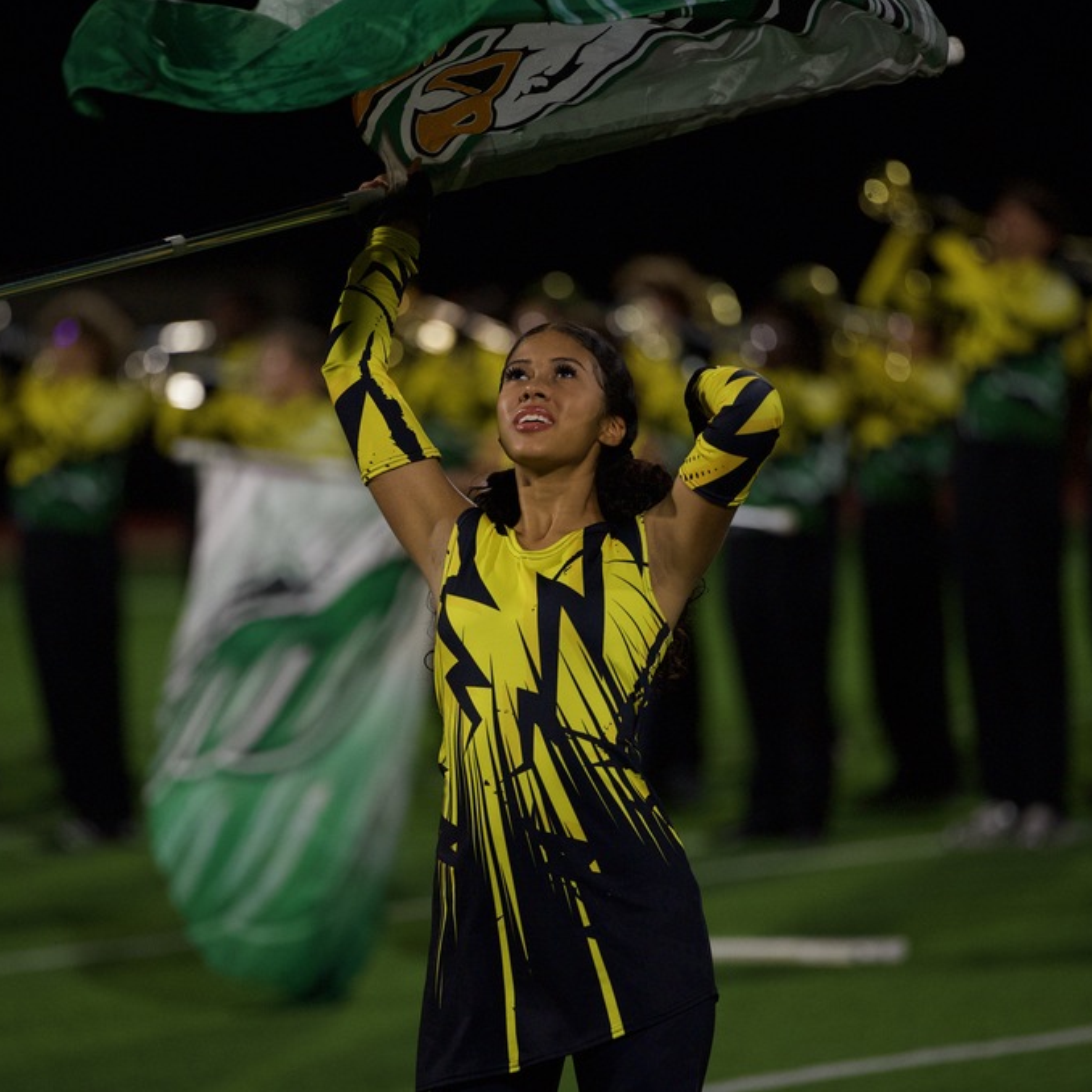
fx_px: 8923
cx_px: 480
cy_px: 545
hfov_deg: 7.0
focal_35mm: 250
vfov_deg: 7.0
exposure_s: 1/1250
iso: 3200
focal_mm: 195
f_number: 2.8
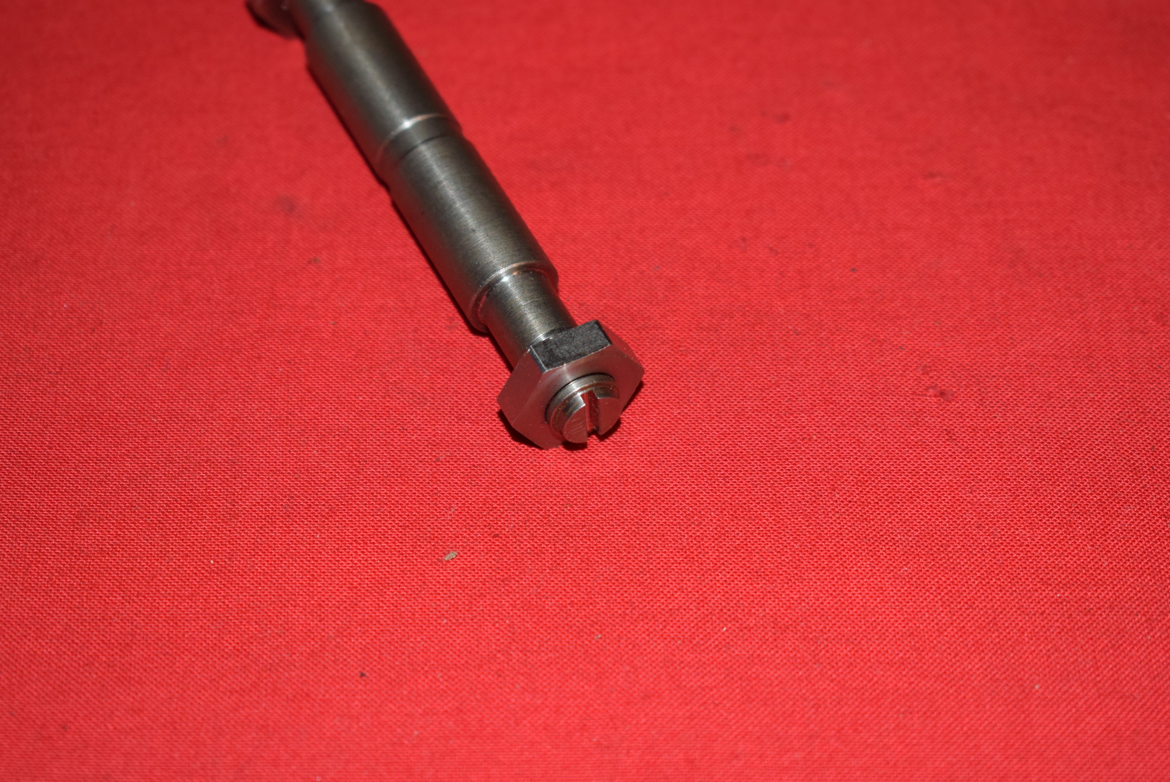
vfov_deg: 16.6
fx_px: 2683
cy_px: 391
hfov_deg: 24.6
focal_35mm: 82
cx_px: 585
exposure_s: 1/125
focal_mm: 55
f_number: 5.6
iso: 640
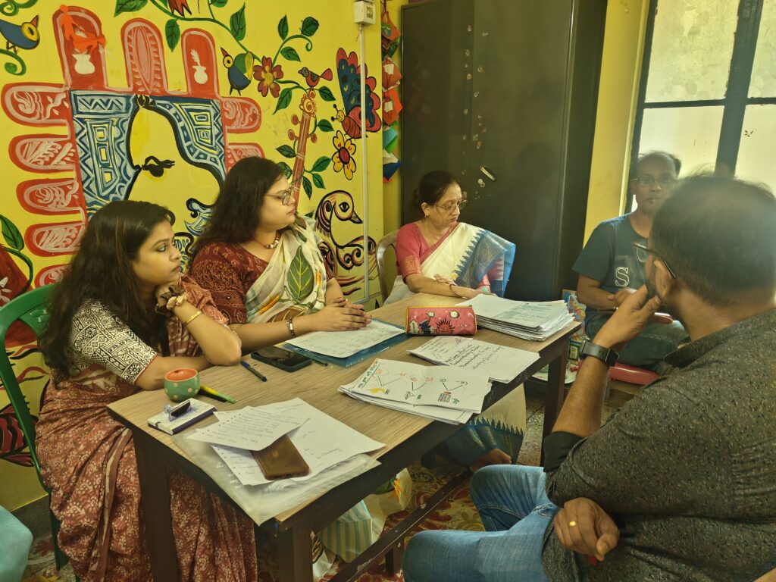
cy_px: 291
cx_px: 388
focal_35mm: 24
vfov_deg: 56.8
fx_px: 538
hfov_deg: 71.6
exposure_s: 1/144
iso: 50
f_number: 1.8
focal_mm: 5.59
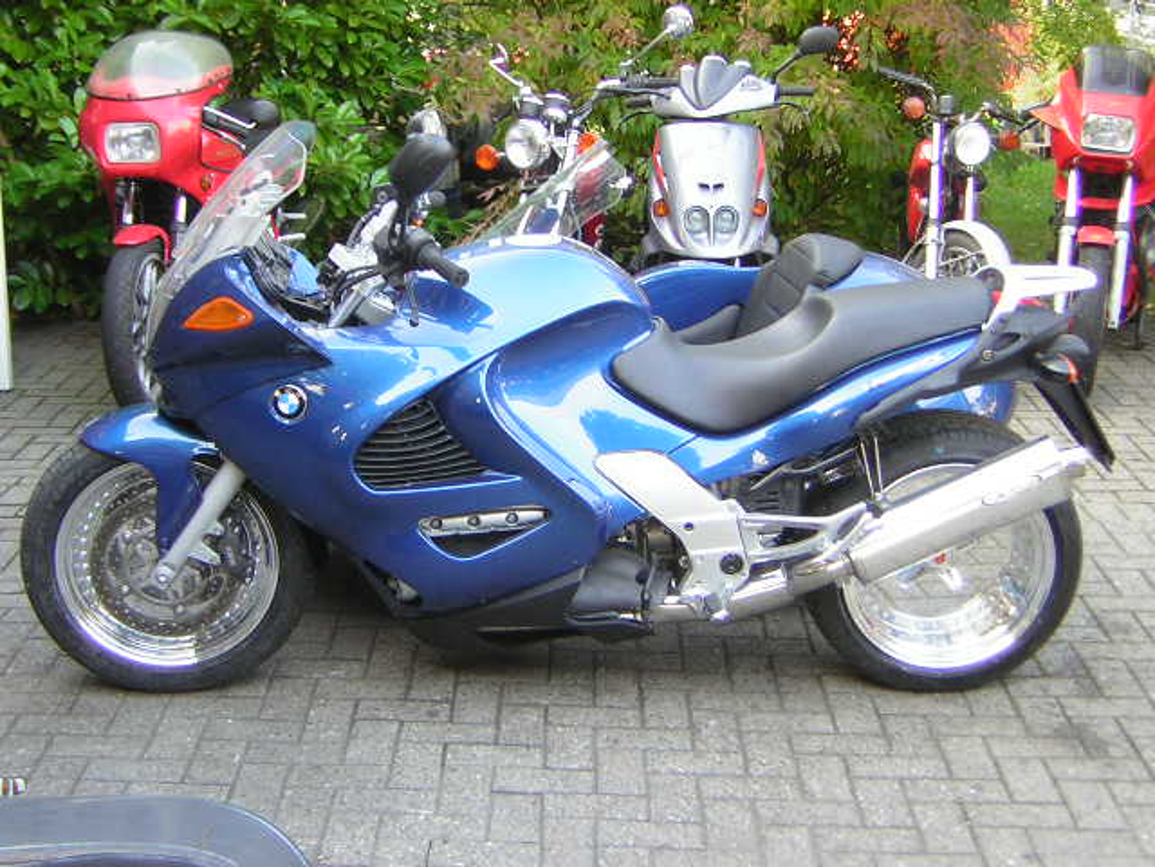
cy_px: 434
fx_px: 1802
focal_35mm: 54
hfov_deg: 35.5
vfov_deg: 27.0
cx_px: 578
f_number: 3.2
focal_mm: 7.1
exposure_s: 1/13.9
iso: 50
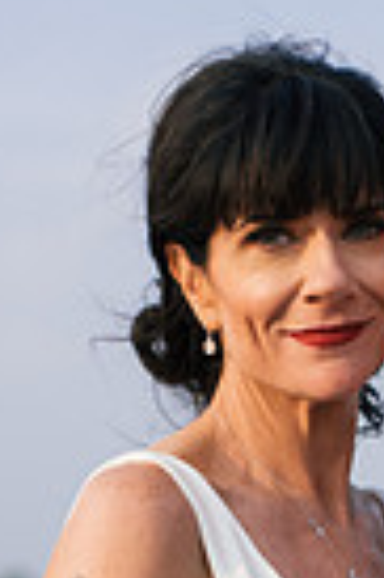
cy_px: 658
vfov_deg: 12.3
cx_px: 435
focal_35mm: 164
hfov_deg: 8.3
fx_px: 2630
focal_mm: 50
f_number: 2.2
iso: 125
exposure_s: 1/1250
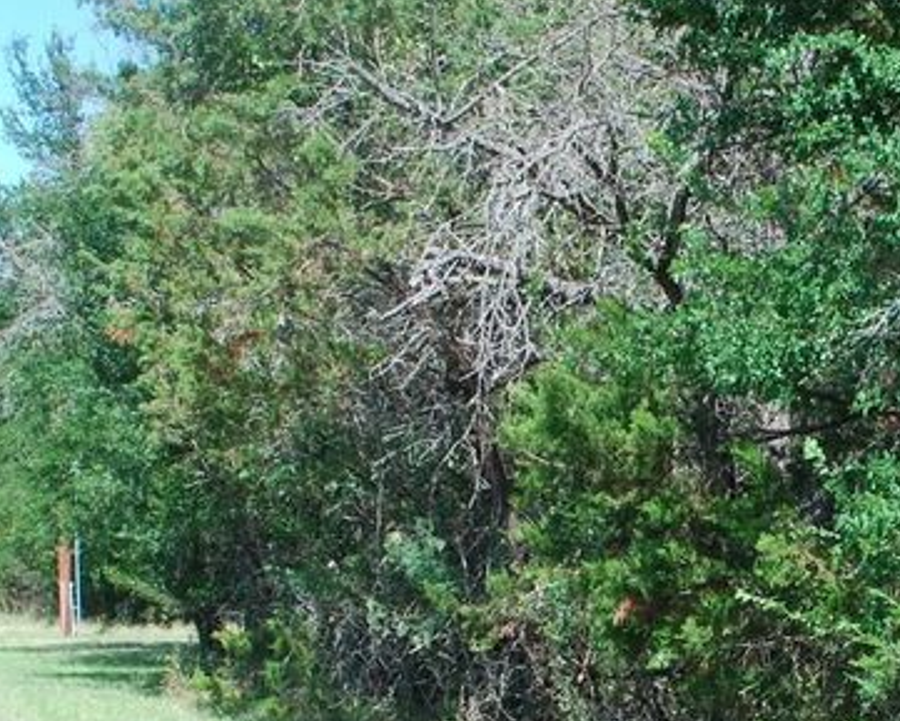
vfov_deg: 20.8
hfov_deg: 25.6
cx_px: 795
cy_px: 665
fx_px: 1918
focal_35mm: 72
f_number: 8
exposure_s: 1/60
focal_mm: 18
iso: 100
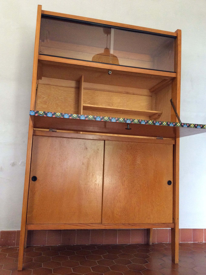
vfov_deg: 56.9
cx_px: 103
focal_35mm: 32
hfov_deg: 44.1
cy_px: 138
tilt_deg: +4.8
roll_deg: -3.3
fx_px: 255
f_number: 2.4
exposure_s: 1/25
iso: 160
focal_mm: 3.3
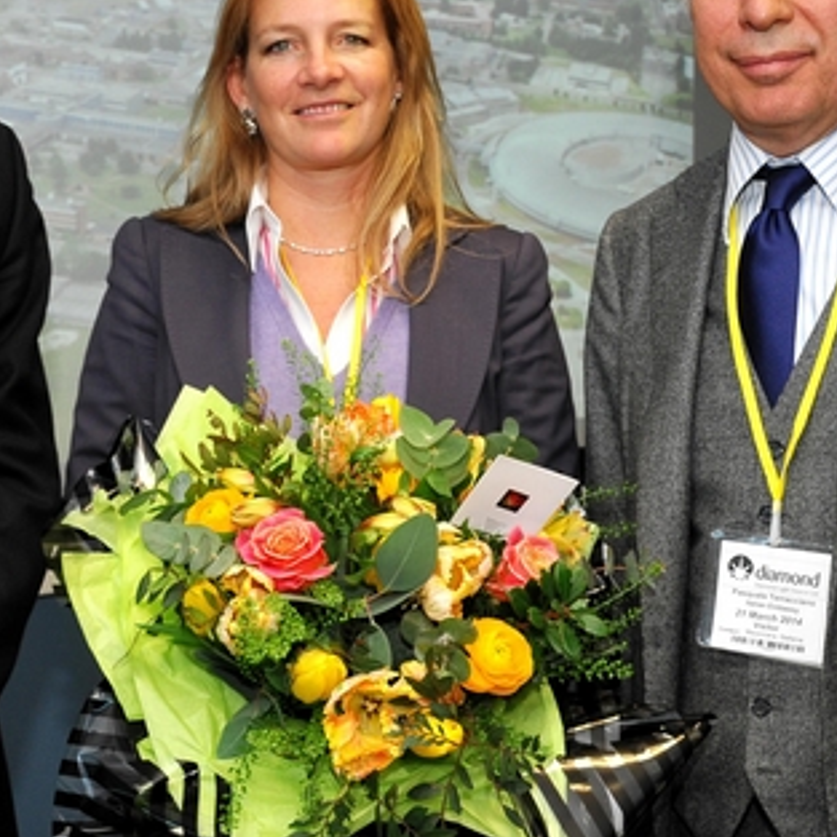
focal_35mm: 73
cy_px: 278
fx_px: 1999
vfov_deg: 23.5
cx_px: 324
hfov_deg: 23.6
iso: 400
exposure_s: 1/50
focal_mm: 23
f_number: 5.6
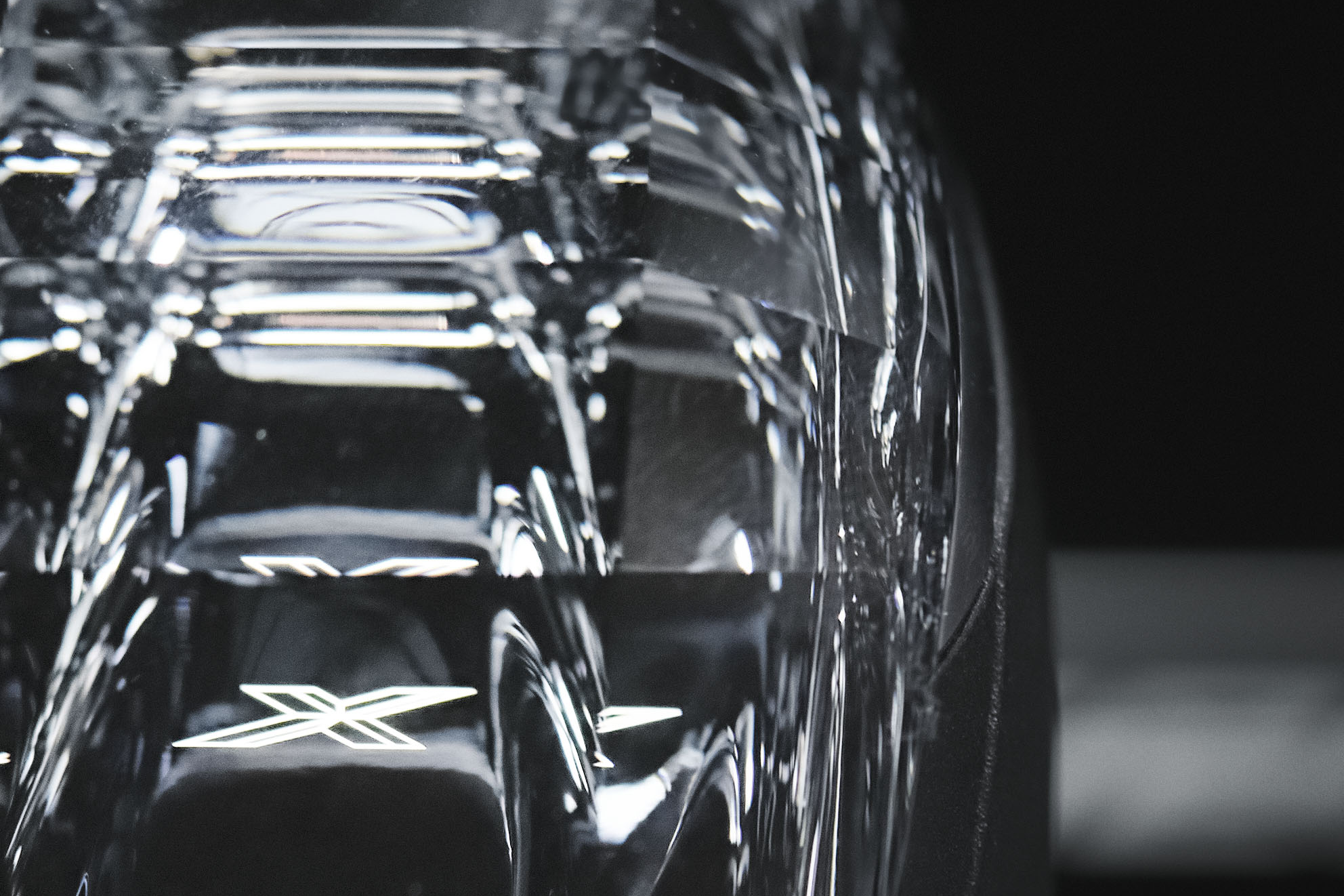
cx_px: 1360
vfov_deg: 3.5
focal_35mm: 392
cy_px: 1429
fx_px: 14631
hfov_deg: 5.2
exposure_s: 1/25
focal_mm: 90
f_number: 4
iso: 1250
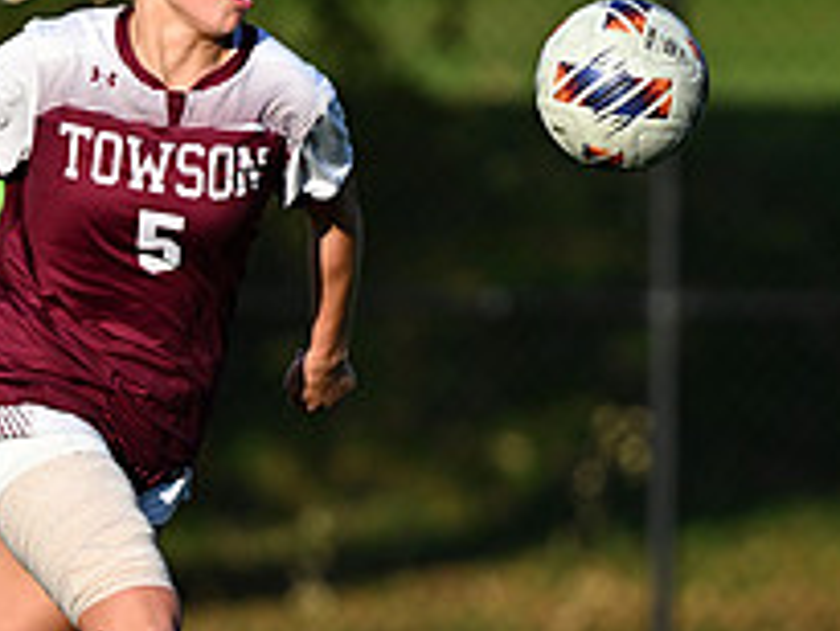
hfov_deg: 1.5
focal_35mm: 1360
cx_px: 221
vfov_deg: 1.1
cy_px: 543
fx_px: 33021
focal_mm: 500
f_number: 5.6
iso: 450
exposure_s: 1/2000
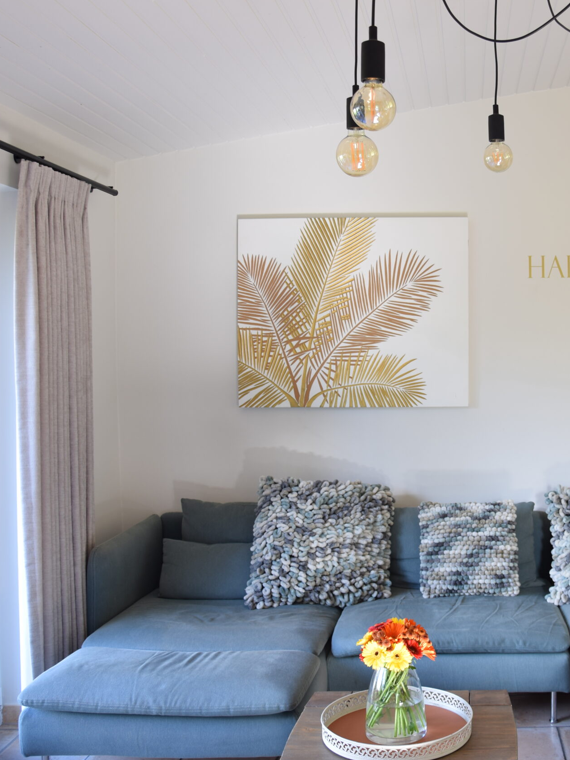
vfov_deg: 25.4
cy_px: 377
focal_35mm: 77
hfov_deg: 18.9
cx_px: 492
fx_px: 1685
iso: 100
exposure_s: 1/13
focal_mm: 35
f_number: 5.6
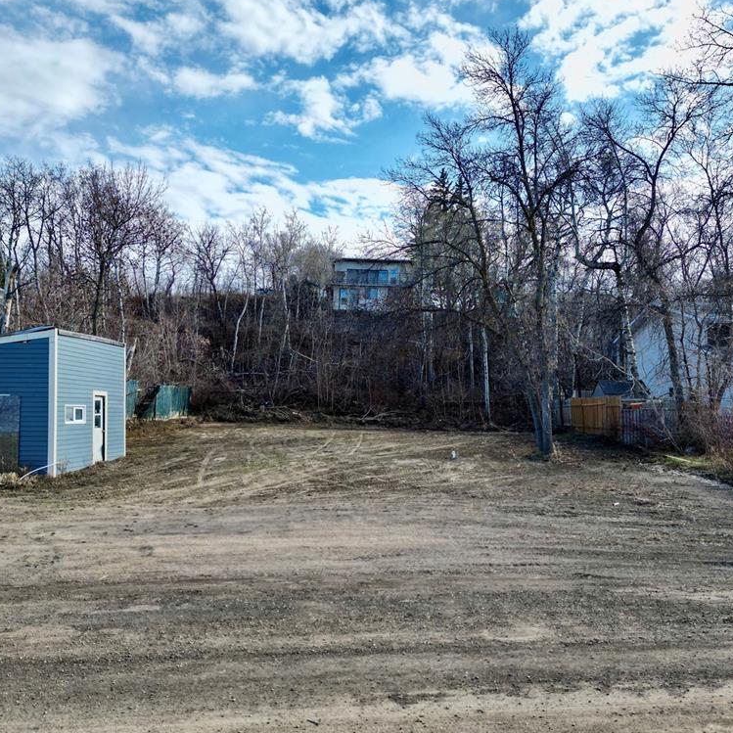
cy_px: 365
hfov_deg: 55.6
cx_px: 368
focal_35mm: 29
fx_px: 695
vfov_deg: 55.6
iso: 100
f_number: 1.7
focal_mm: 6.72
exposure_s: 1/2000
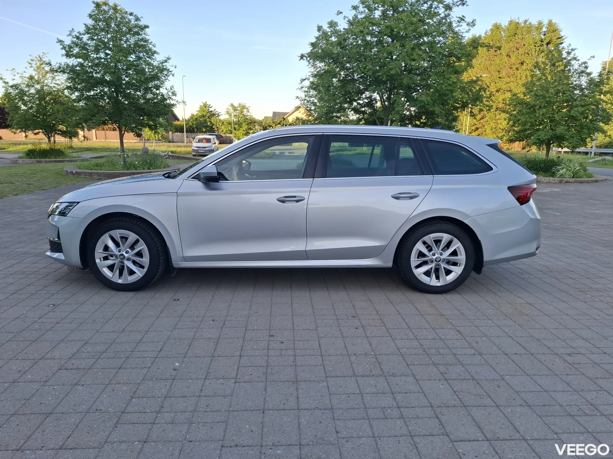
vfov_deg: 58.9
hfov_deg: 73.9
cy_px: 230
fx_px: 407
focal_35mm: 23
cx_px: 306
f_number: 1.8
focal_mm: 5.54
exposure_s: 1/529
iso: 50
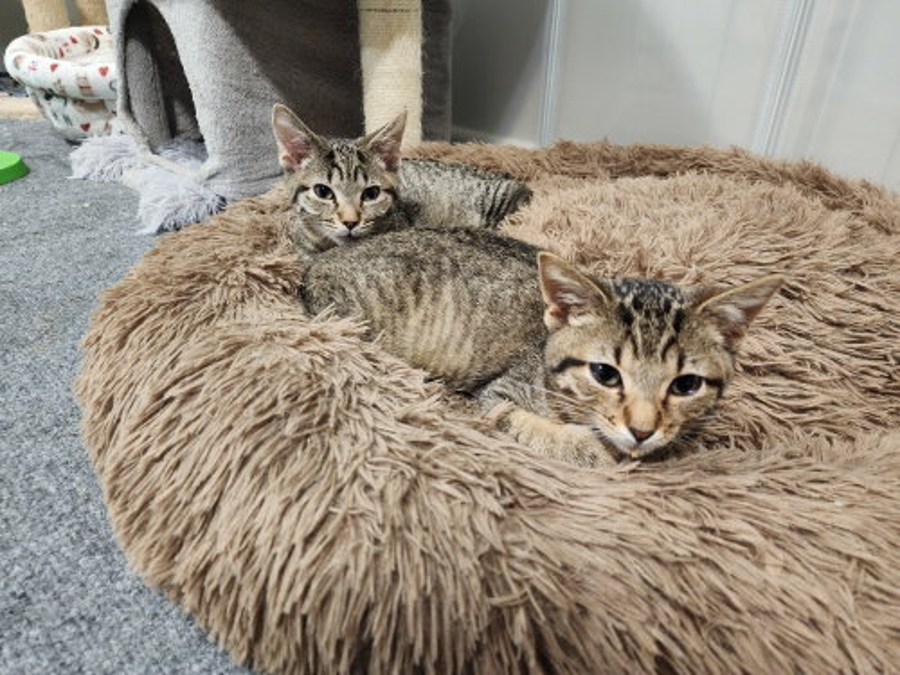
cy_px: 338
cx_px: 450
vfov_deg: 58.9
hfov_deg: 73.9
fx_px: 598
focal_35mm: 23
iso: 400
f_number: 1.8
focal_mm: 6.4
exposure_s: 1/30
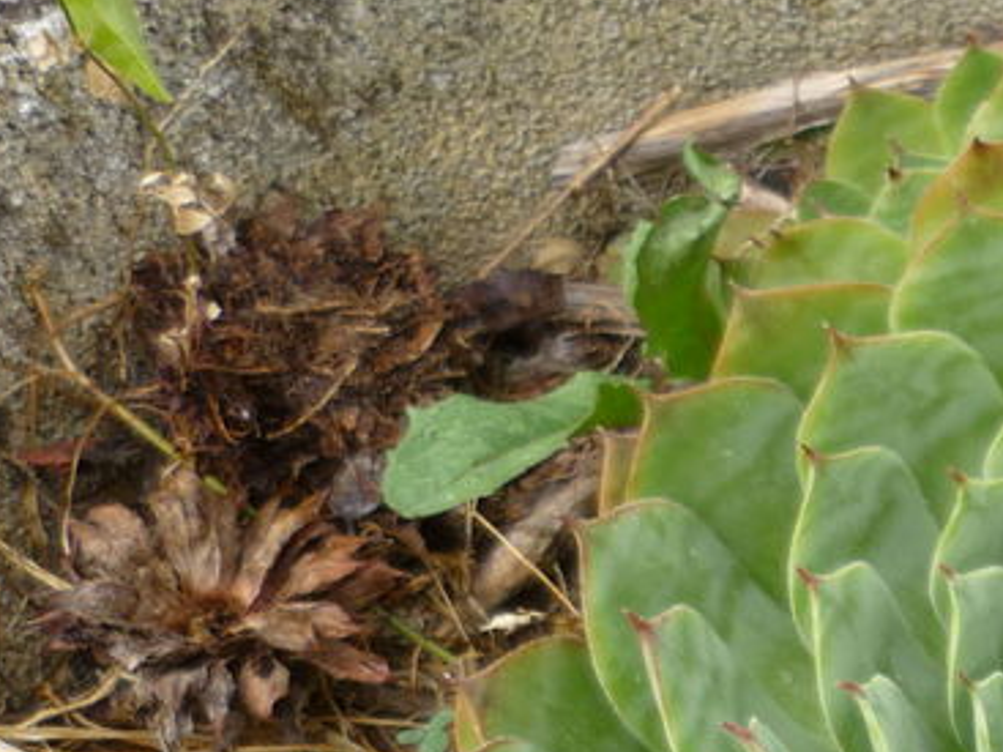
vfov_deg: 15.7
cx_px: 1328
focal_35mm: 90
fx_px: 2607
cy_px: 938
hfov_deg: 19.9
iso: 100
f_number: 2.8
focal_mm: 5.5
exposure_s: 1/200
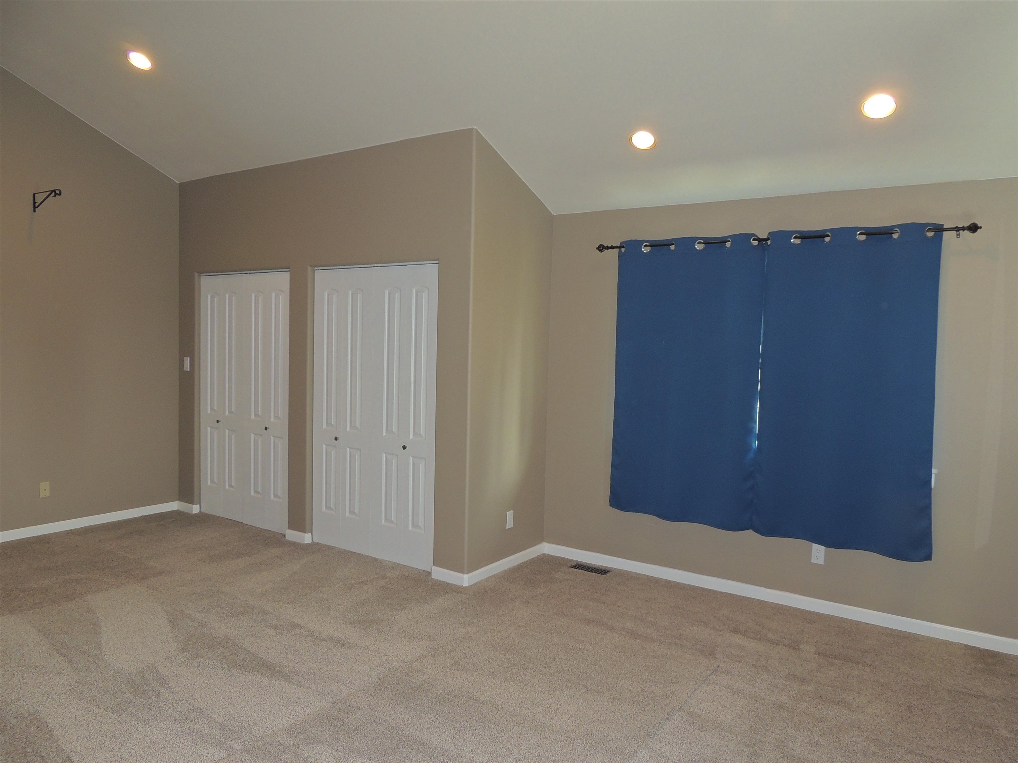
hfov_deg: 71.6
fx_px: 706
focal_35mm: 24
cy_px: 382
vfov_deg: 56.8
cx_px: 509
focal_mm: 4.3
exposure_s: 1/30
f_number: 3
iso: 200
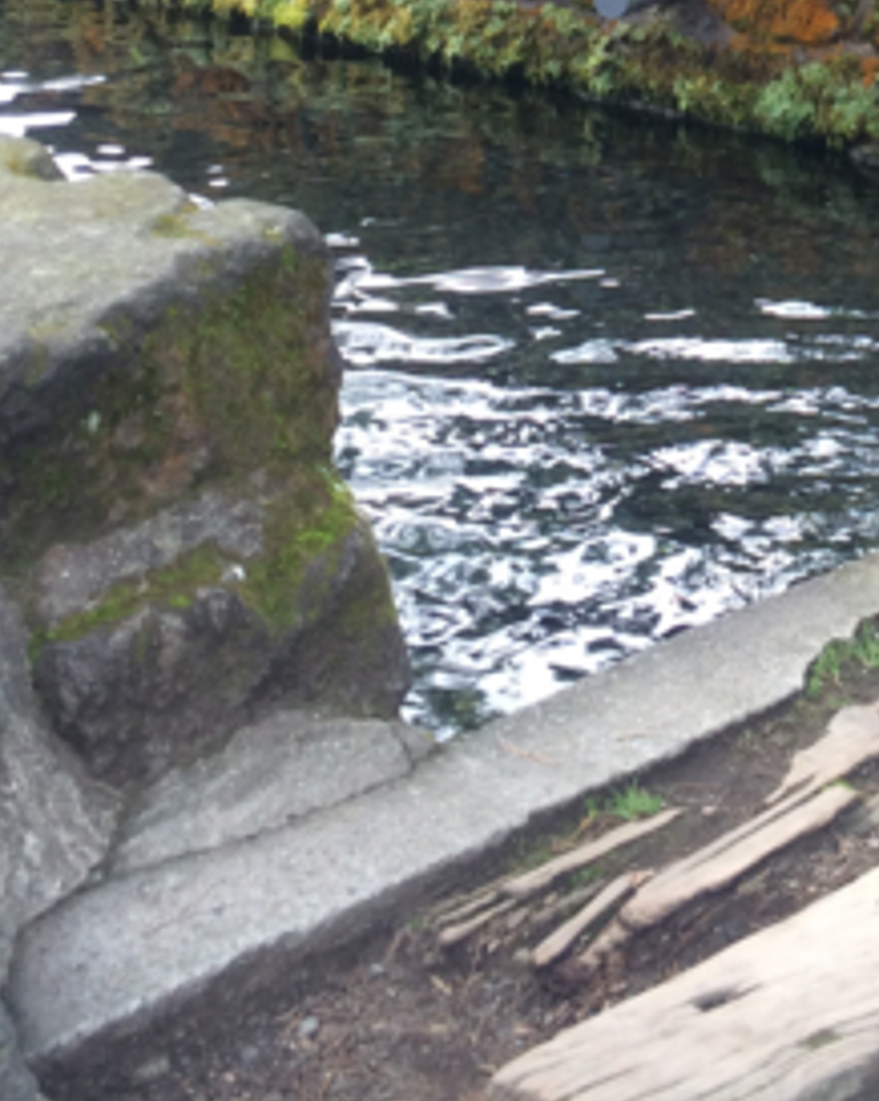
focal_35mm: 83
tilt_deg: -2.8
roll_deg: -1.1
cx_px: 851
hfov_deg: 18.1
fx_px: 2702
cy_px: -343
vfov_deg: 20.9
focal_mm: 4.15
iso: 32
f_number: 2.2
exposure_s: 1/121
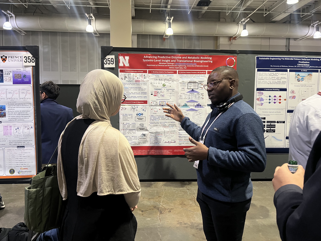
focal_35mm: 26
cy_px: 120
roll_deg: -1.1
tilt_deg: -6.1
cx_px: 160
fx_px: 241
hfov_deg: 67.3
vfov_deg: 53.1
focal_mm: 5.7
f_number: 1.5
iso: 250
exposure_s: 1/60
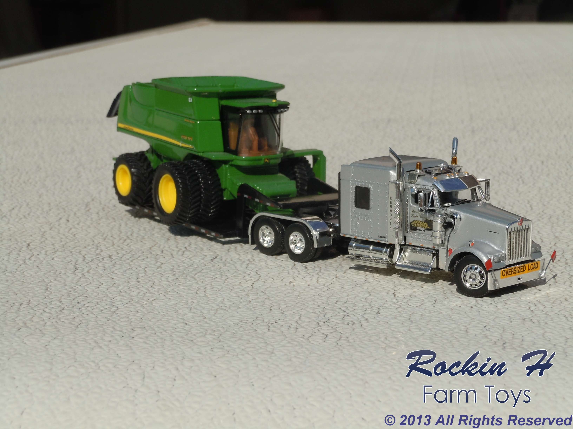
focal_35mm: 87
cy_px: 214
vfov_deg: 17.0
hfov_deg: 22.5
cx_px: 286
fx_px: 1440
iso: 100
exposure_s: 1/320
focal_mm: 15.6
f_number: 10.6
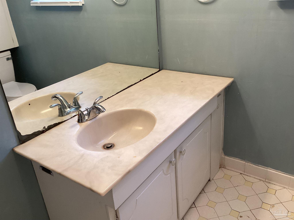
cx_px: 147
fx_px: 263
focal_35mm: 31
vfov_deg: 45.4
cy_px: 110
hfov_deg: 58.4
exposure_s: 1/60
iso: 125
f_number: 2.4
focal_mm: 3.3
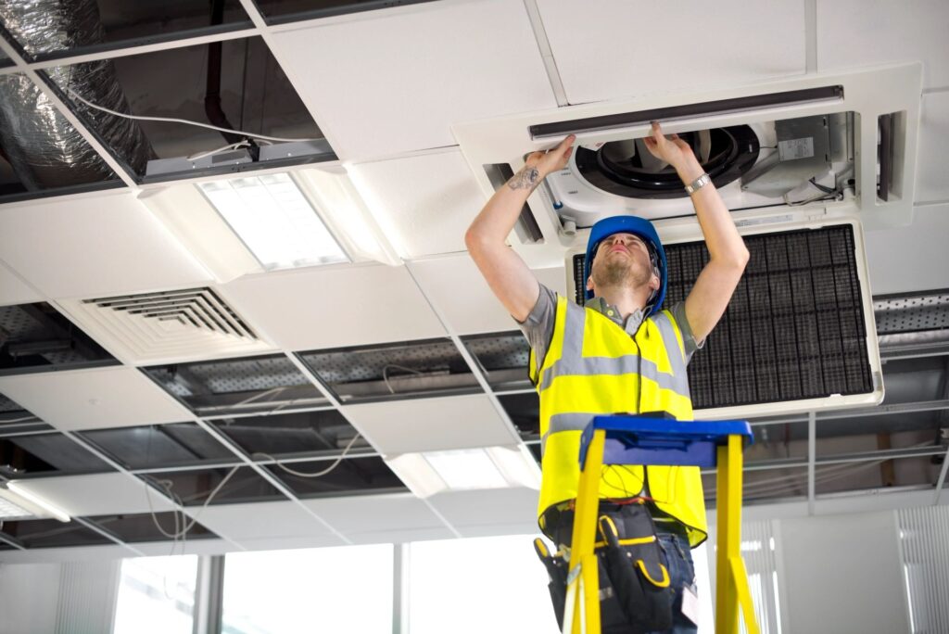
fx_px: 1319
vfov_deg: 27.0
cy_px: 317
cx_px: 474
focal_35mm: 50
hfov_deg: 39.6
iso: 200
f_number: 2.5
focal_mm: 50
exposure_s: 1/80
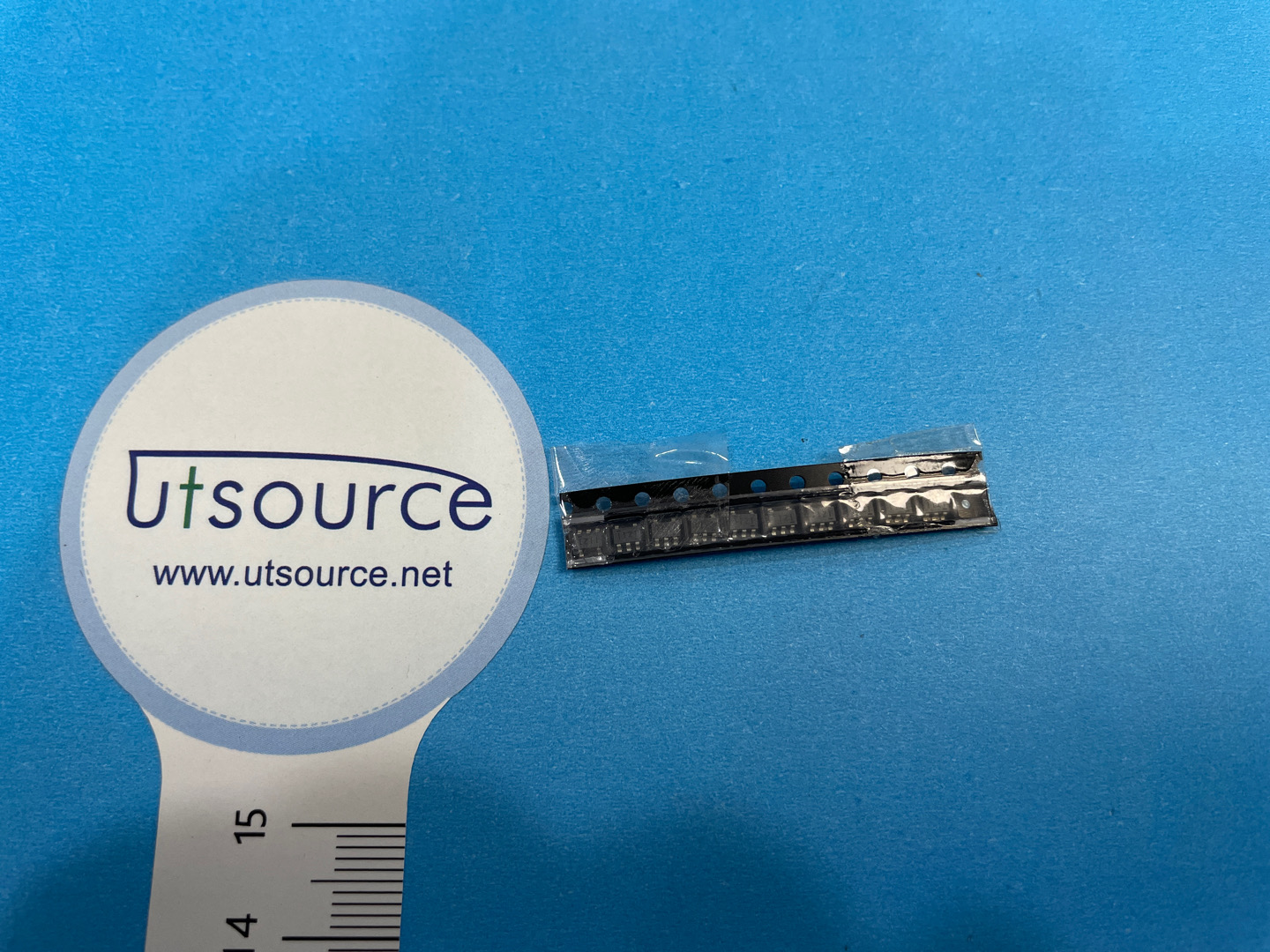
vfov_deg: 53.1
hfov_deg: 67.3
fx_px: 954
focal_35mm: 26
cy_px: 476
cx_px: 635
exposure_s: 1/100
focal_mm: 4.2
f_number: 1.6
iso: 80
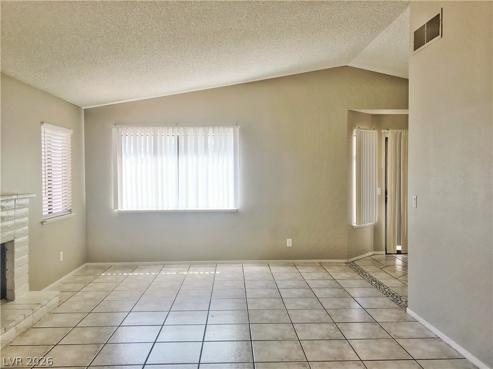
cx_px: 246
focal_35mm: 29
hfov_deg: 61.7
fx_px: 413
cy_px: 184
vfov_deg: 48.2
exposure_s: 1/120
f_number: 2.2
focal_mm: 4.15
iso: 25
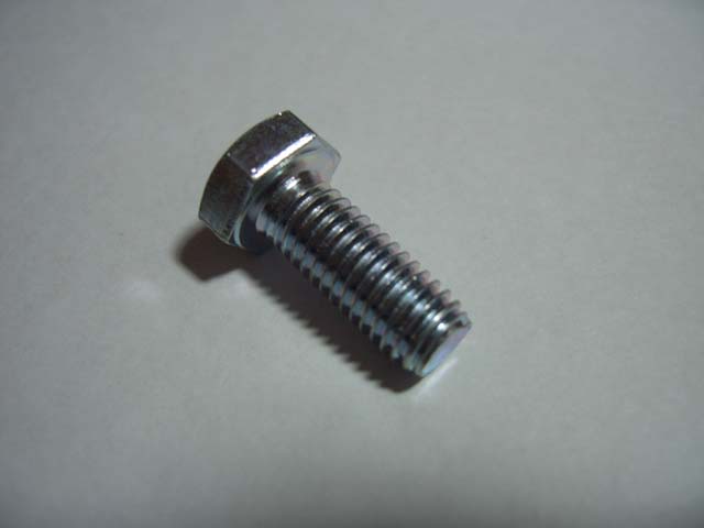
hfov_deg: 47.9
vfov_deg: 36.8
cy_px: 264
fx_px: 793
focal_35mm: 39
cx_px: 352
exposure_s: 1/80
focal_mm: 8
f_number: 2.8
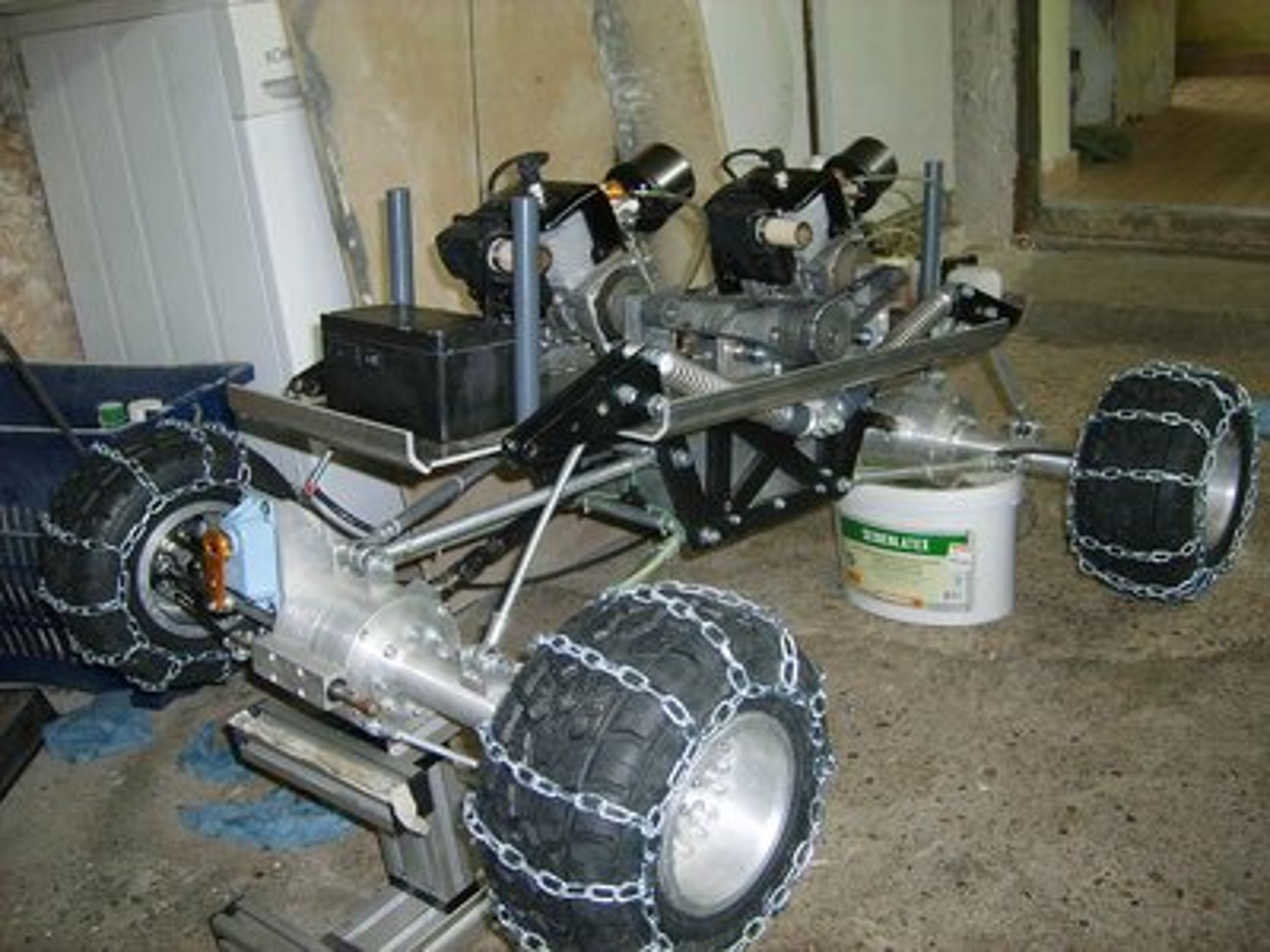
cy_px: 476
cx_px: 635
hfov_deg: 52.6
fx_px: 1284
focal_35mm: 35
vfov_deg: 40.7
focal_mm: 5.8
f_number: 2.8
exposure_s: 1/30
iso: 100
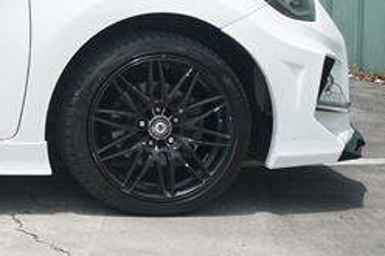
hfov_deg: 14.2
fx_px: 1368
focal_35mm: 128
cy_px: -77
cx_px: -300
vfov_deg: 10.5
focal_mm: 31
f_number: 9
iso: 100
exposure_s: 1/125
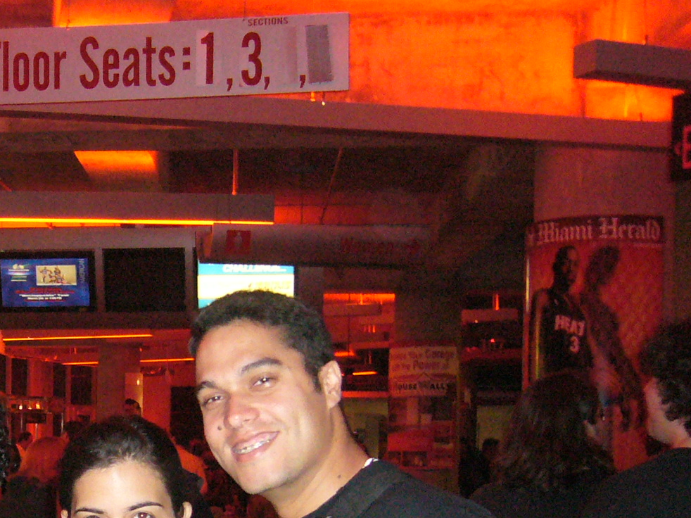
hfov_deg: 25.5
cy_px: 503
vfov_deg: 19.6
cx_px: 11
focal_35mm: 73
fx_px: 1457
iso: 400
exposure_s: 1/60
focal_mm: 5.8
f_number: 2.8
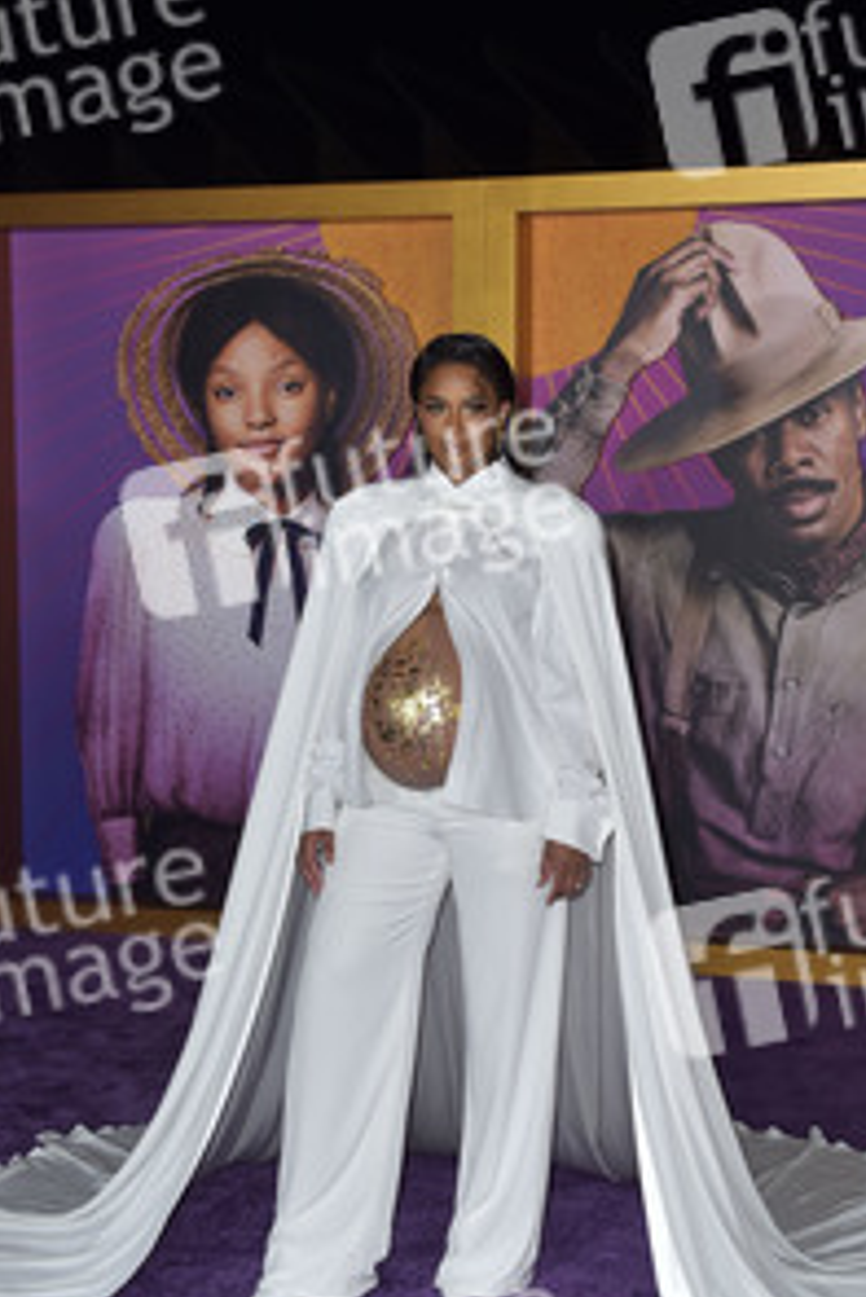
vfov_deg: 32.8
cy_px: 734
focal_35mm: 61
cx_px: 477
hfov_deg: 22.3
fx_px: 2198
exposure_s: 1/250
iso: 500
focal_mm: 45
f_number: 6.3
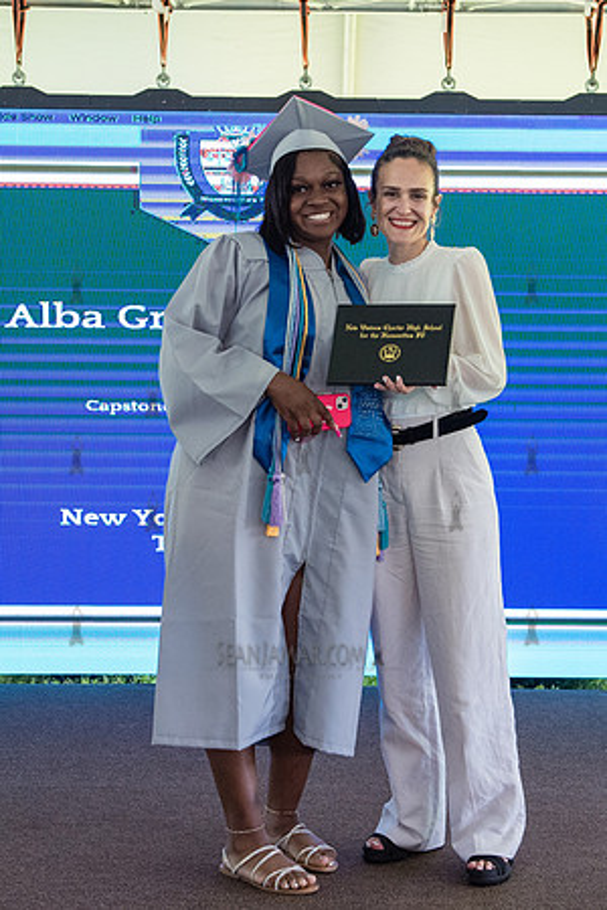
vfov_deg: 32.3
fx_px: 1572
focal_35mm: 62
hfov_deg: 21.8
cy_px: 421
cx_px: 339
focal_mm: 38
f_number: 4
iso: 2500
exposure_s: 1/800
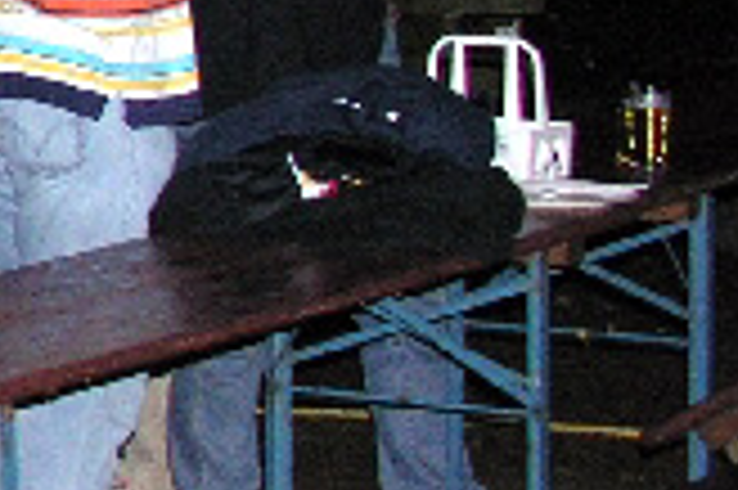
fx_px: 3645
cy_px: -153
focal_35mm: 178
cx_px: -1048
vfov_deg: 7.6
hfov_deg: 10.1
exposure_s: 1/60.1
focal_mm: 8.9
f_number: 2.8
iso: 200
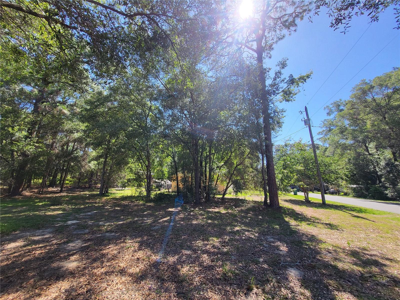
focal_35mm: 13
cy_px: 150
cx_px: 200
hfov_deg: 106.2
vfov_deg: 89.9
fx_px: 150
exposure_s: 1/432
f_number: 2.2
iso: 32
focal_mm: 1.74
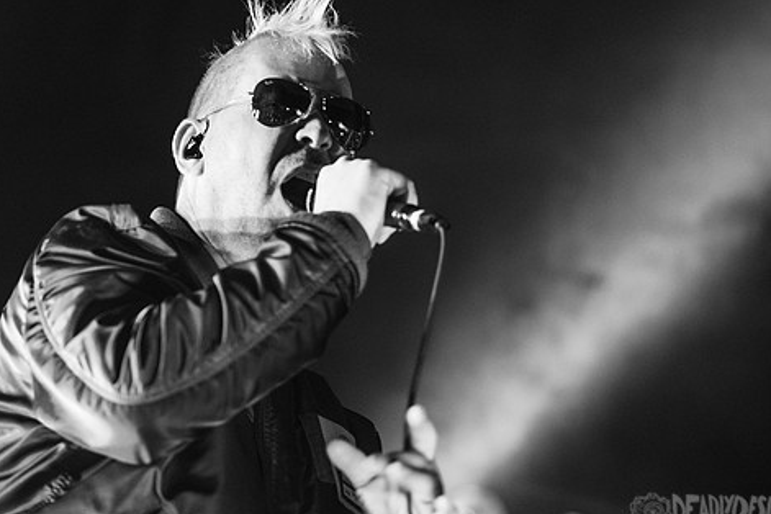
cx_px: 285
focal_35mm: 188
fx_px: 4026
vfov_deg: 7.3
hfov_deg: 10.9
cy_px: 194
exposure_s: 1/200
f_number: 3.2
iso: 3200
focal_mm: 135
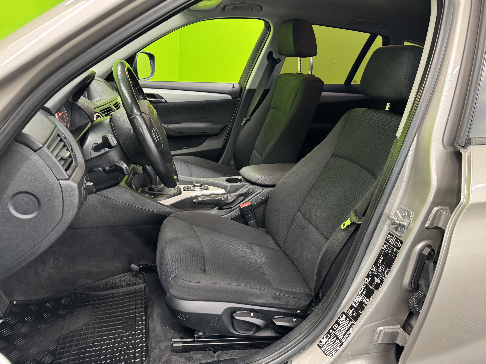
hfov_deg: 71.6
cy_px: 182
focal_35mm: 24
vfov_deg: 56.8
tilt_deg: -18.1
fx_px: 337
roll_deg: -5.1
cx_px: 243
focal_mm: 6.76
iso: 500
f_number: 1.78
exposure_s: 1/50
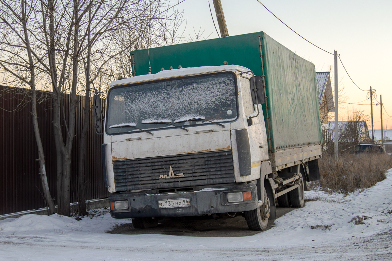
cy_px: 130
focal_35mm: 48
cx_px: 196
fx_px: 522
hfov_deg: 41.1
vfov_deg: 28.0
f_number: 7.1
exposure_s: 1/40
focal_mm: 32
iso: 200
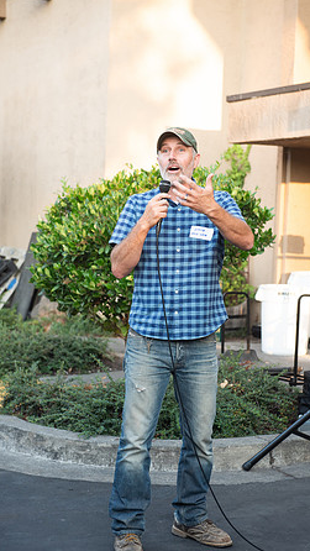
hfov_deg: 16.3
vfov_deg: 28.6
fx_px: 1081
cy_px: 276
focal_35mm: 74
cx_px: 184
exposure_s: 1/125
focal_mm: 70
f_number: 4
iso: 400
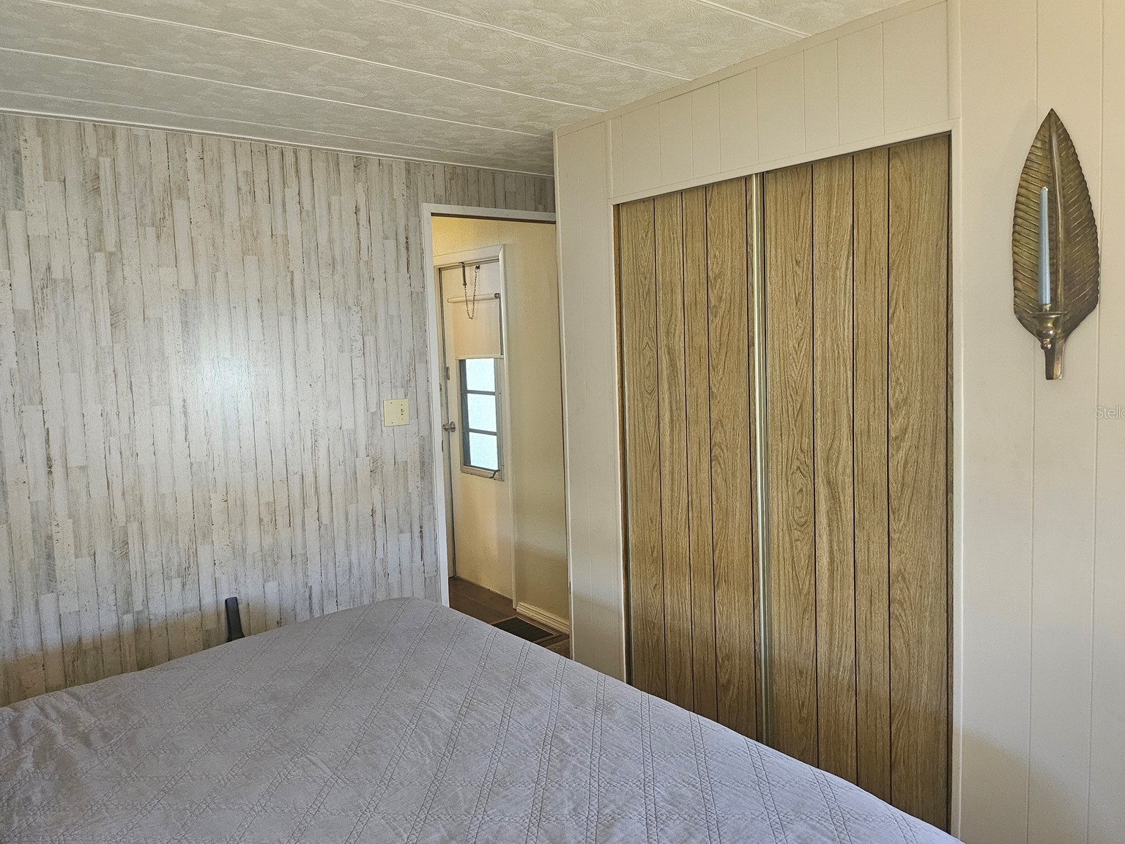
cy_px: 412
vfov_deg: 54.9
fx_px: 812
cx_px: 579
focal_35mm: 25
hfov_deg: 69.4
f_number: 1.8
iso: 640
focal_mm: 5
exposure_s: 1/120
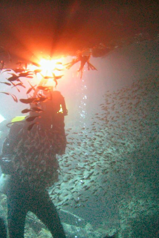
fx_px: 457
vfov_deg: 29.2
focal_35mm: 69
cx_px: 50
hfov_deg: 19.7
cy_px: 145
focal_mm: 7.9
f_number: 2.8
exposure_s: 1/40
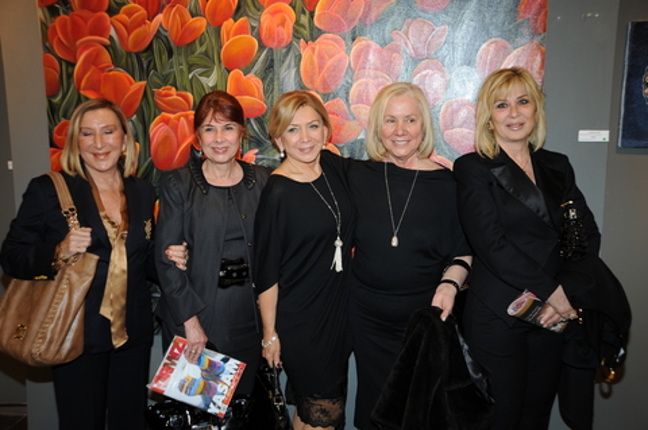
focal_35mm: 38
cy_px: 215
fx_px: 683
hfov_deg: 50.7
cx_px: 324
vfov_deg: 35.0
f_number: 5.6
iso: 400
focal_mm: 38
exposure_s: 1/60
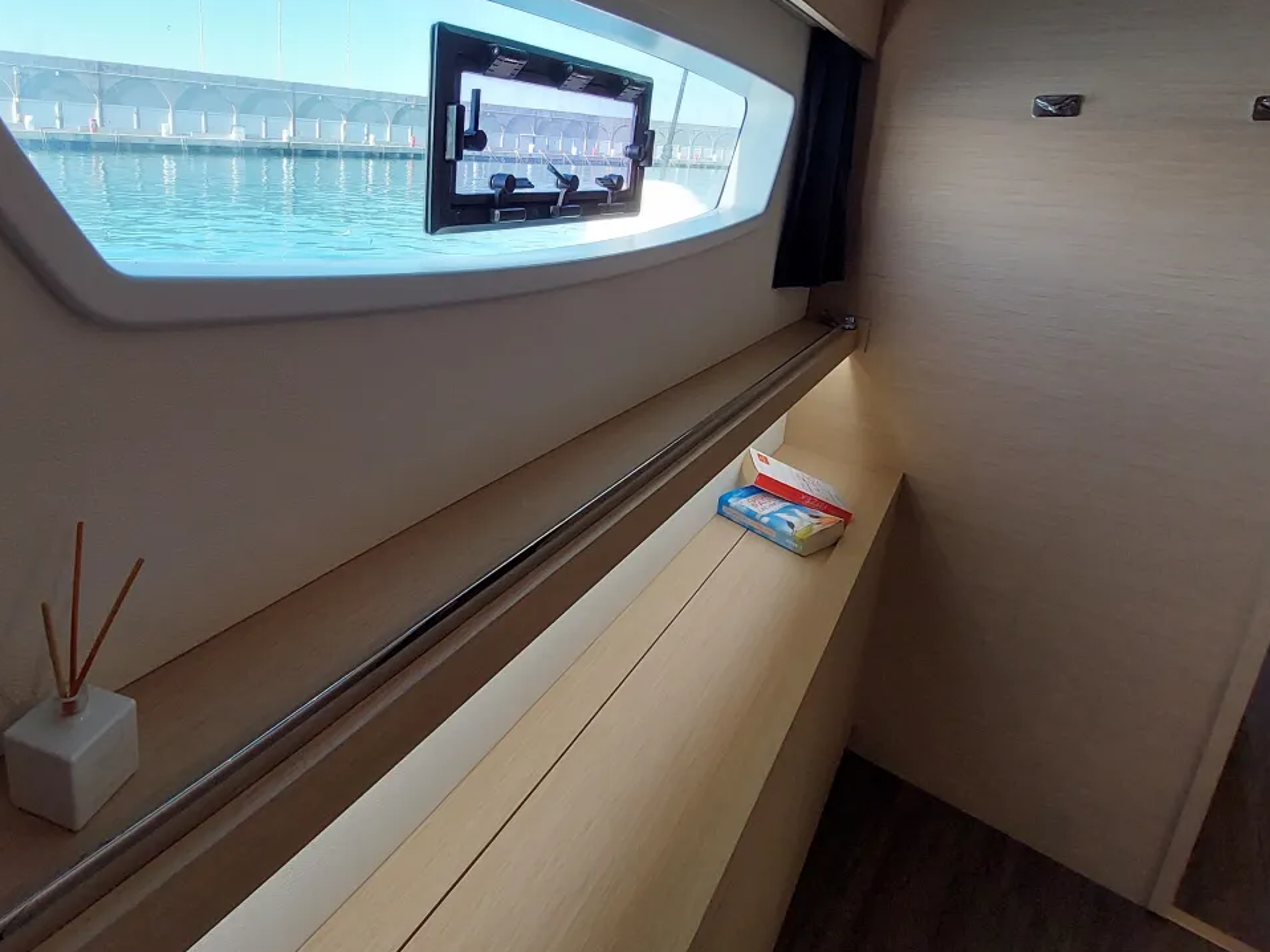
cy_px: 342
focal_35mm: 19
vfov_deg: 67.3
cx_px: 484
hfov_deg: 83.2
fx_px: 697
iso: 100
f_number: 2.2
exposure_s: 1/100
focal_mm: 1.74
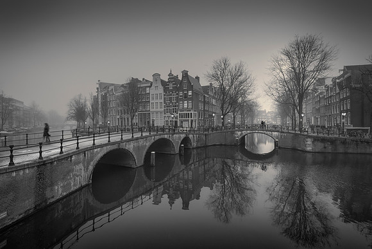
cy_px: 124
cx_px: 186
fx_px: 165
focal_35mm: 16
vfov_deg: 73.8
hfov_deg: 96.7
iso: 100
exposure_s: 1/10
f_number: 11
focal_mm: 16
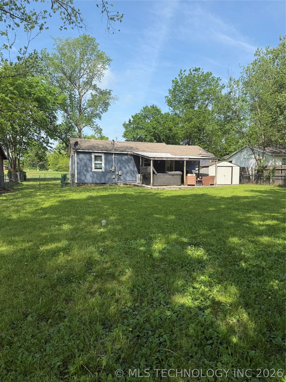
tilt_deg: -4.1
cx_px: 143
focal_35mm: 24
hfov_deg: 56.8
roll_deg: +0.2
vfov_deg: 71.6
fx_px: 264
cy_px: 191
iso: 80
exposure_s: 1/2525
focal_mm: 6.76
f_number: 1.78
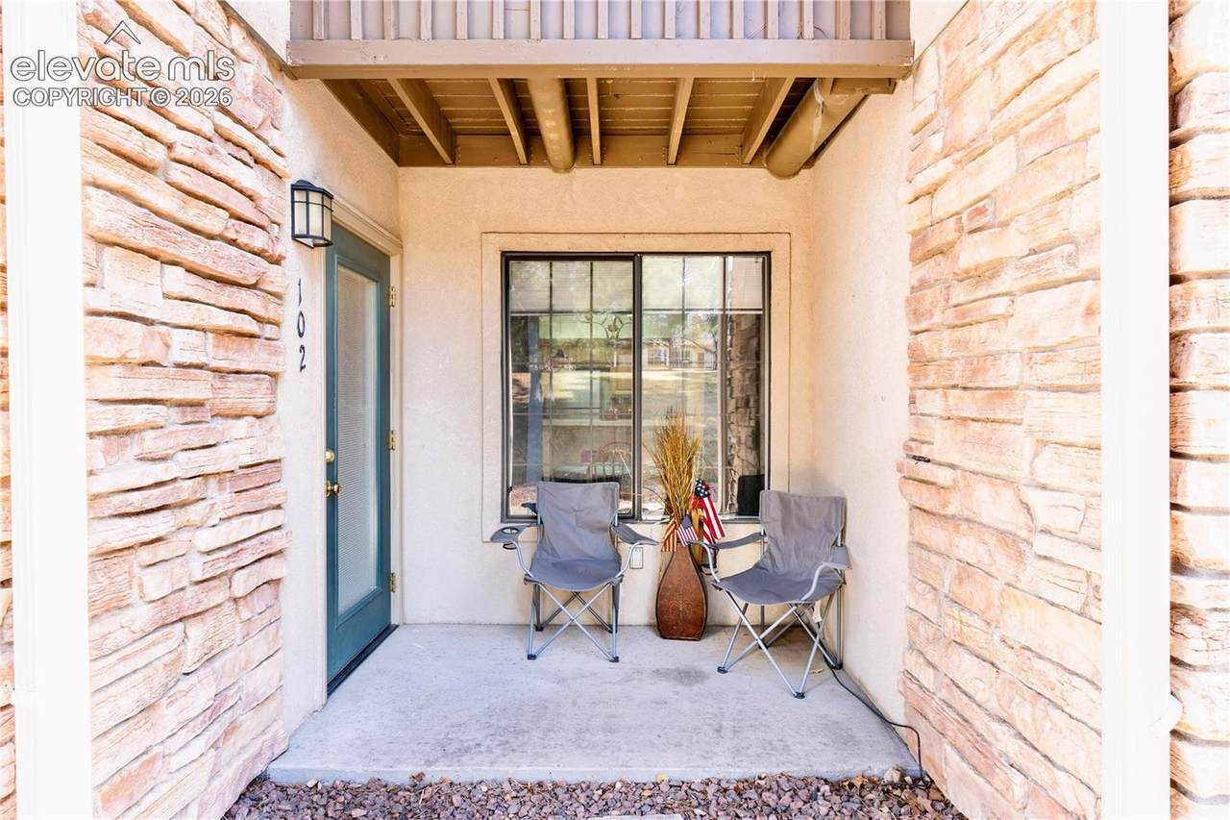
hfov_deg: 84.0
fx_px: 683
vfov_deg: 61.9
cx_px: 615
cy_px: 410
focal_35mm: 20
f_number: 11
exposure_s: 1/5
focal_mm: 20
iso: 50
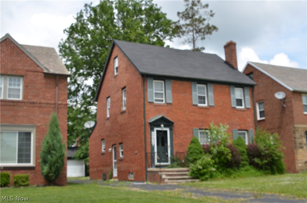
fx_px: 357
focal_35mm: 42
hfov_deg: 46.5
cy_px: 102
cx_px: 154
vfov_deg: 31.7
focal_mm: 28
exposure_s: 1/250
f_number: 7.1
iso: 100
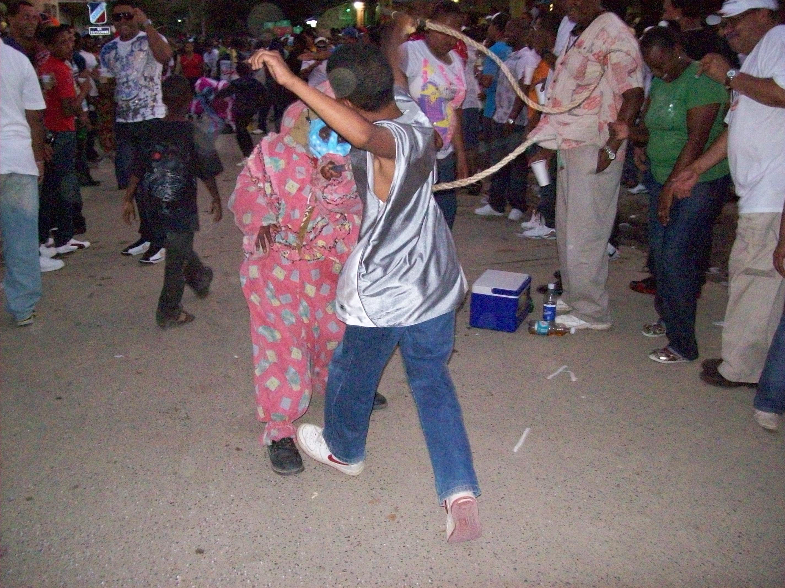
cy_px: 294
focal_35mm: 36
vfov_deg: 39.6
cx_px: 392
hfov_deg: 51.4
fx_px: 816
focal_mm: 6
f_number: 2.7
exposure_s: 1/64
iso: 800
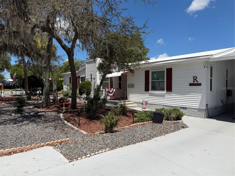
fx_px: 163
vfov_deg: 56.8
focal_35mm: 24
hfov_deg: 71.6
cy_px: 88
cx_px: 118
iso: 80
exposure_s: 1/6711
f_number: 1.78
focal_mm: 6.76
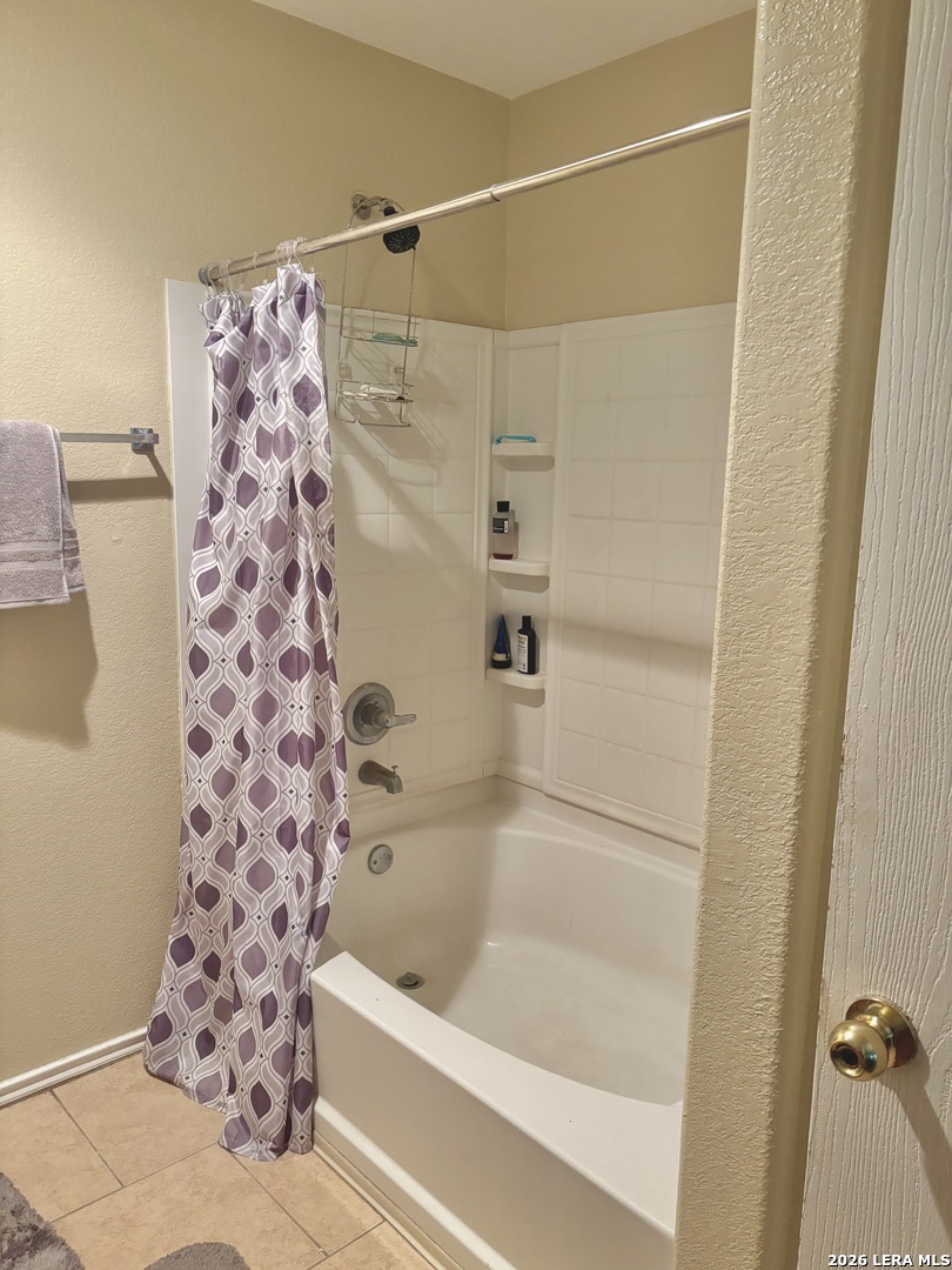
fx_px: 953
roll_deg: -1.5
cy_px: 635
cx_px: 476
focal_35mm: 26
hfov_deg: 53.1
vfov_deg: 67.3
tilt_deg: -11.6
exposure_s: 1/40
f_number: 1.6
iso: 500
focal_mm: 5.96
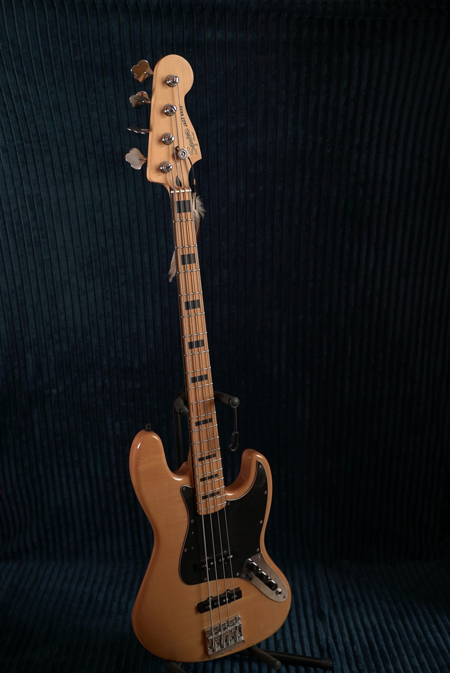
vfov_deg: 54.4
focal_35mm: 35
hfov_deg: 37.9
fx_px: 655
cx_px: 225
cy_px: 336
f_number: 2.8
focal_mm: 35
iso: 400
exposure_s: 1/60
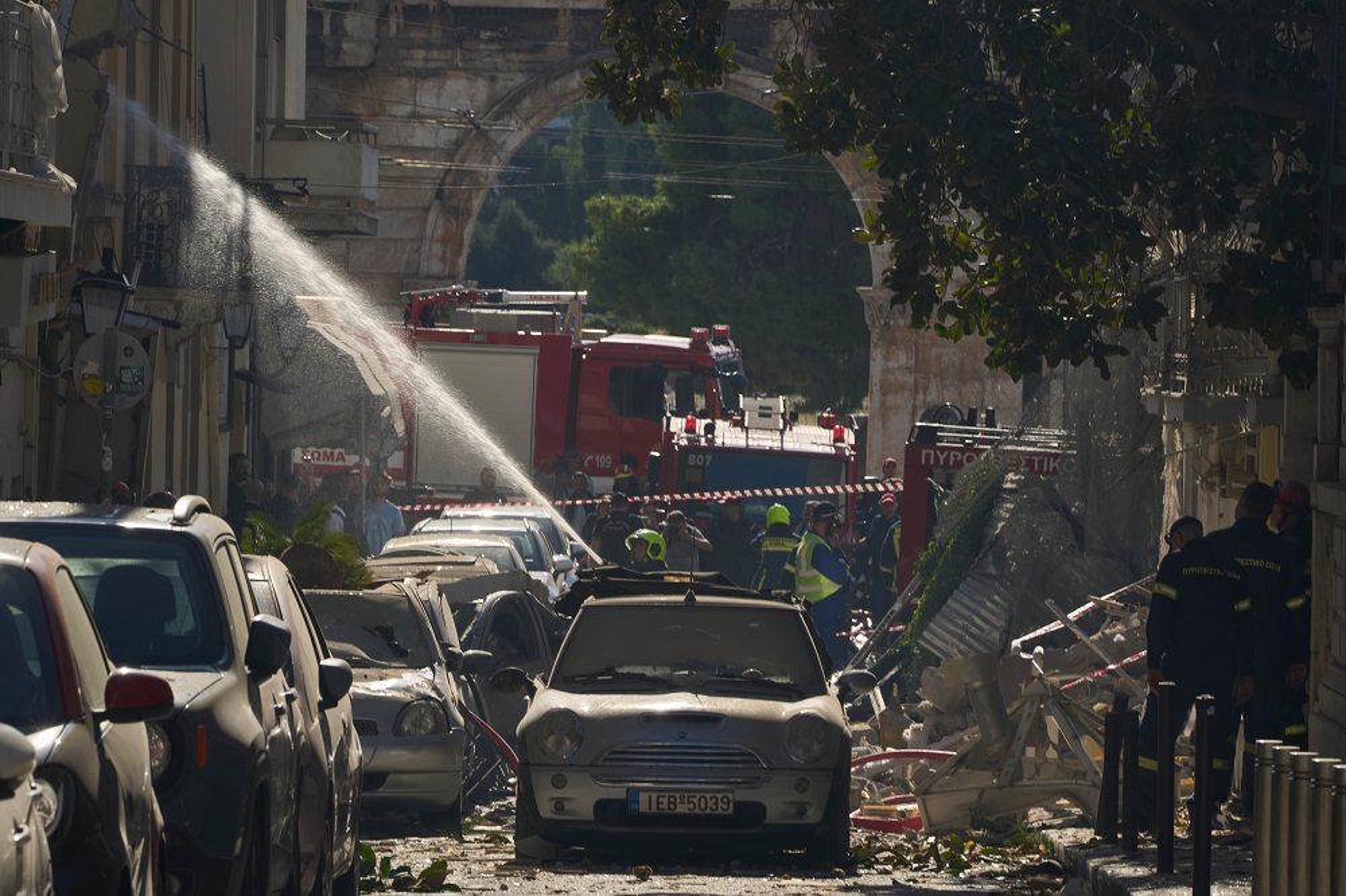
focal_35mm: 221
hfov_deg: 9.3
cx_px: 673
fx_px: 8260
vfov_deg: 6.2
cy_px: 448
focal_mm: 221
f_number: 16
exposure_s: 1/320
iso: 400
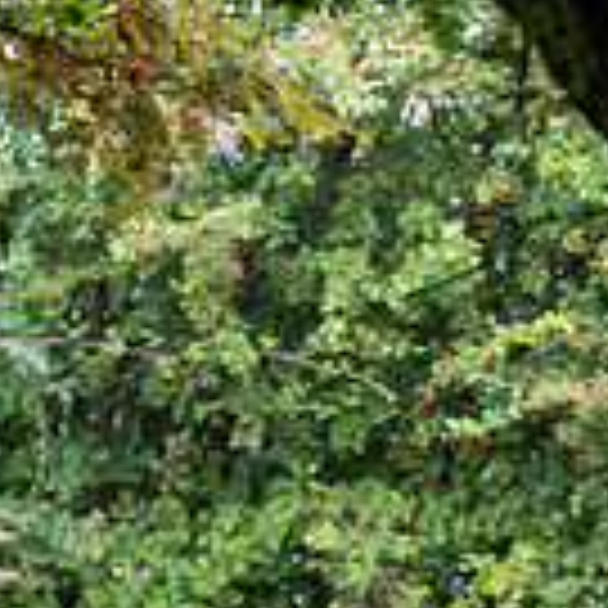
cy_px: 878
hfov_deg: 1.8
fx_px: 19097
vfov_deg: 1.8
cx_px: -217
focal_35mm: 961
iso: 1250
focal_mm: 194
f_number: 4
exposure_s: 1/1000
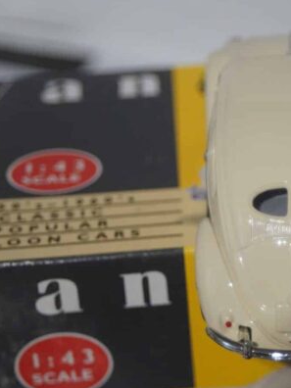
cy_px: 194
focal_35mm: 153
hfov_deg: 9.6
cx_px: 275
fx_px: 1715
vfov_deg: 12.9
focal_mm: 70
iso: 1600
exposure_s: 1/160
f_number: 5.6
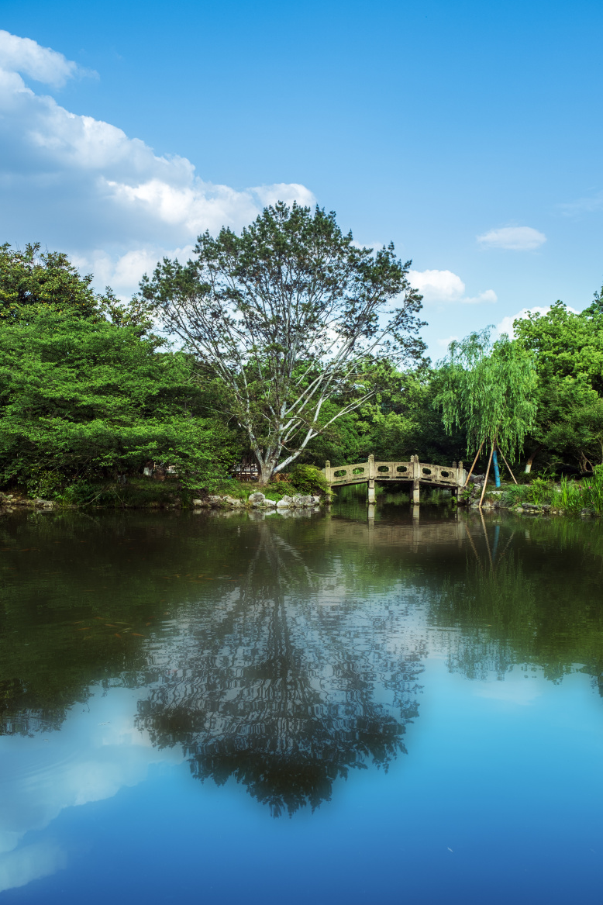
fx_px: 904
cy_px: 454
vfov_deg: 53.1
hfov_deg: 36.9
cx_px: 309
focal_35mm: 36
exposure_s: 1/340
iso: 200
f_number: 5
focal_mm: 23.4
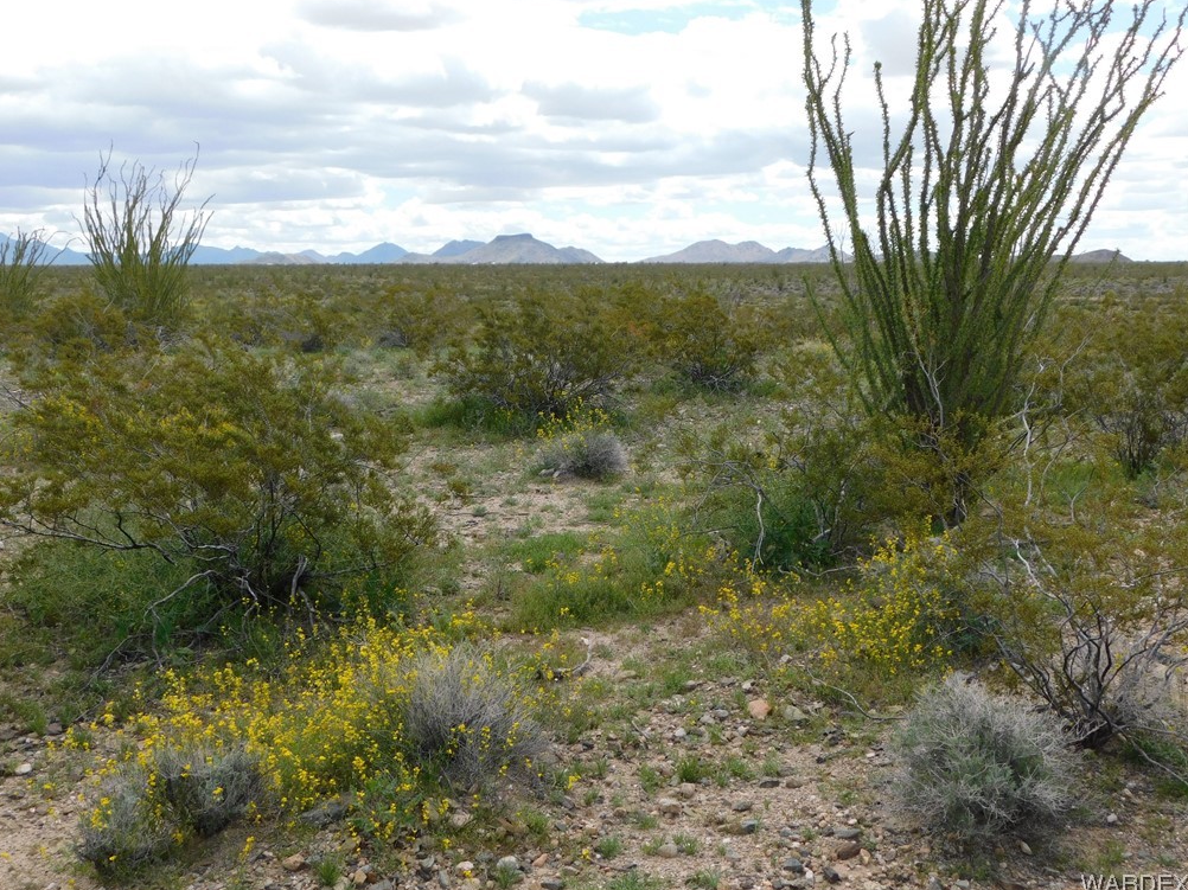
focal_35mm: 46
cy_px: 449
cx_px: 588
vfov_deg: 31.5
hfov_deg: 41.2
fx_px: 1578
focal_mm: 8
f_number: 3.7
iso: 125
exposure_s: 1/1000
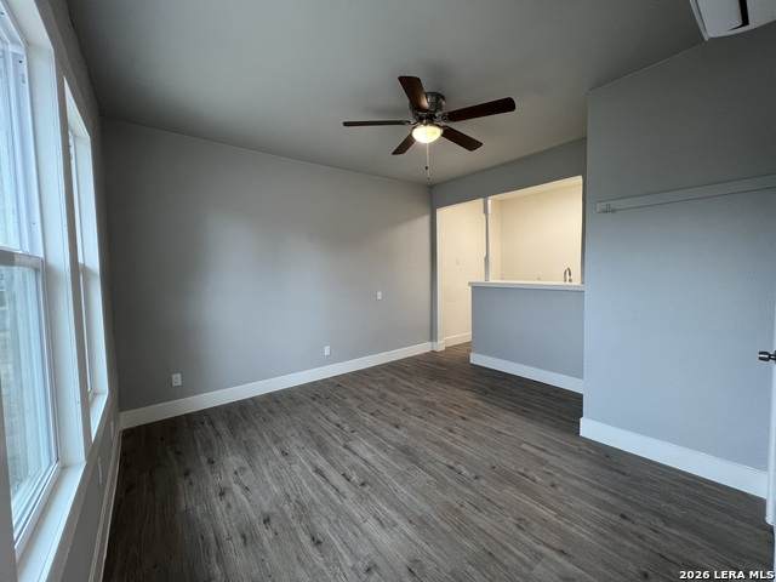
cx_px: 388
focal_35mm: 13
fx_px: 291
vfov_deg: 89.9
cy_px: 291
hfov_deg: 106.2
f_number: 1.8
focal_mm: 1.57
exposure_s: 1/99
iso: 125
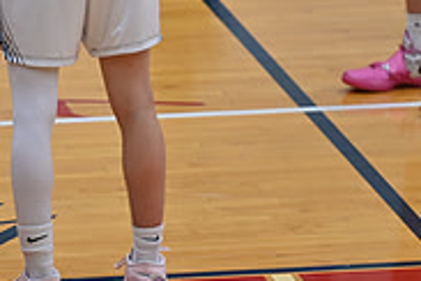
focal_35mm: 635
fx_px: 7425
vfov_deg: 2.2
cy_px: 16
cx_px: 78
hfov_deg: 3.2
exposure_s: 1/500
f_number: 4
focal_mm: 200
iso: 1250
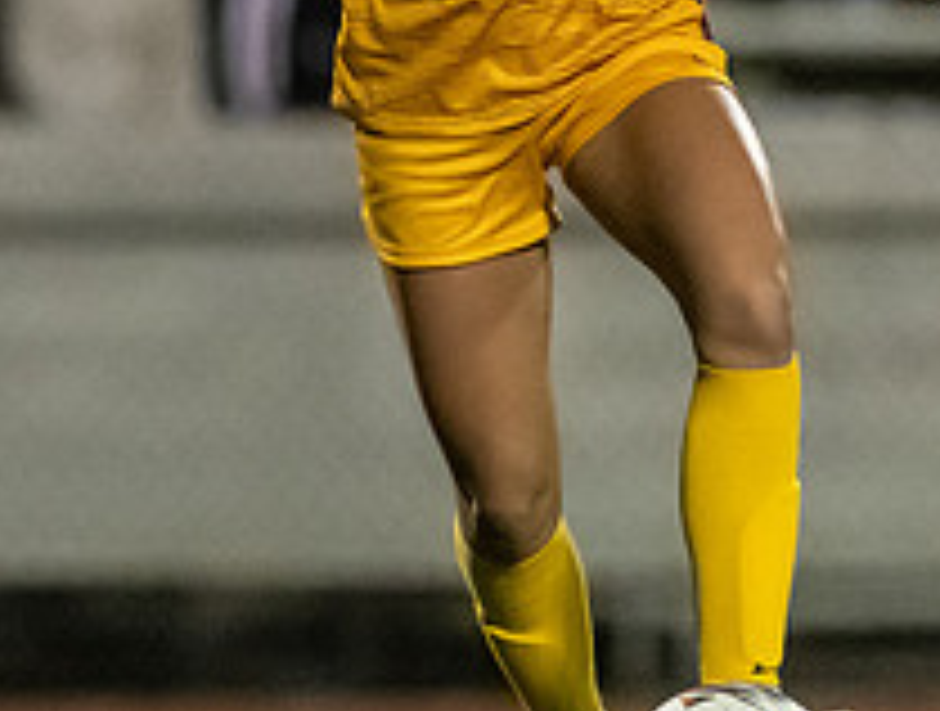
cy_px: 308
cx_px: 305
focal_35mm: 1455
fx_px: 39624
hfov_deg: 1.4
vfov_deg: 1.0
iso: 16000
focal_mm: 300
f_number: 2.8
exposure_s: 1/1000
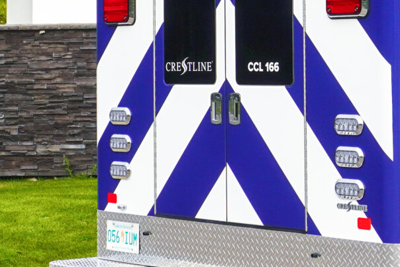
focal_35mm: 146
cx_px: 397
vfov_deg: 9.3
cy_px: -46
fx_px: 1624
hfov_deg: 13.8
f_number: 7.1
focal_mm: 23
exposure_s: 1/100
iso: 100
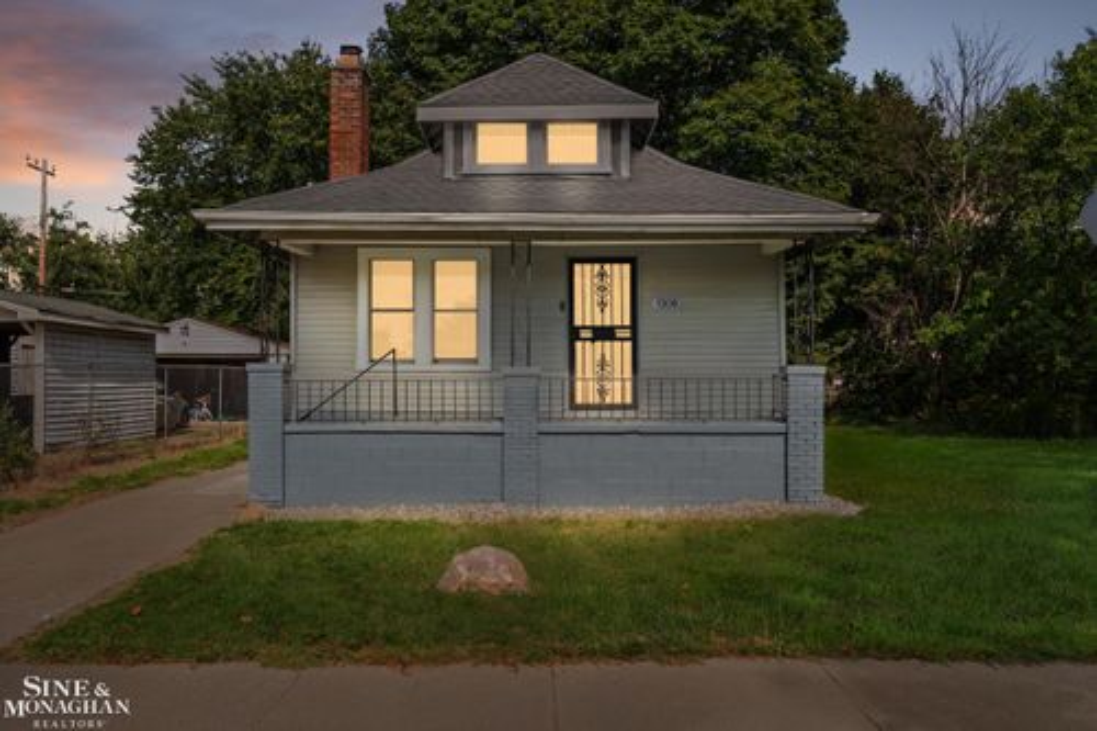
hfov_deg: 62.8
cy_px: 366
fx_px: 899
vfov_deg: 44.2
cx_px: 548
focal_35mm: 30
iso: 250
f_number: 9
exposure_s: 1/50
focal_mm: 29.5
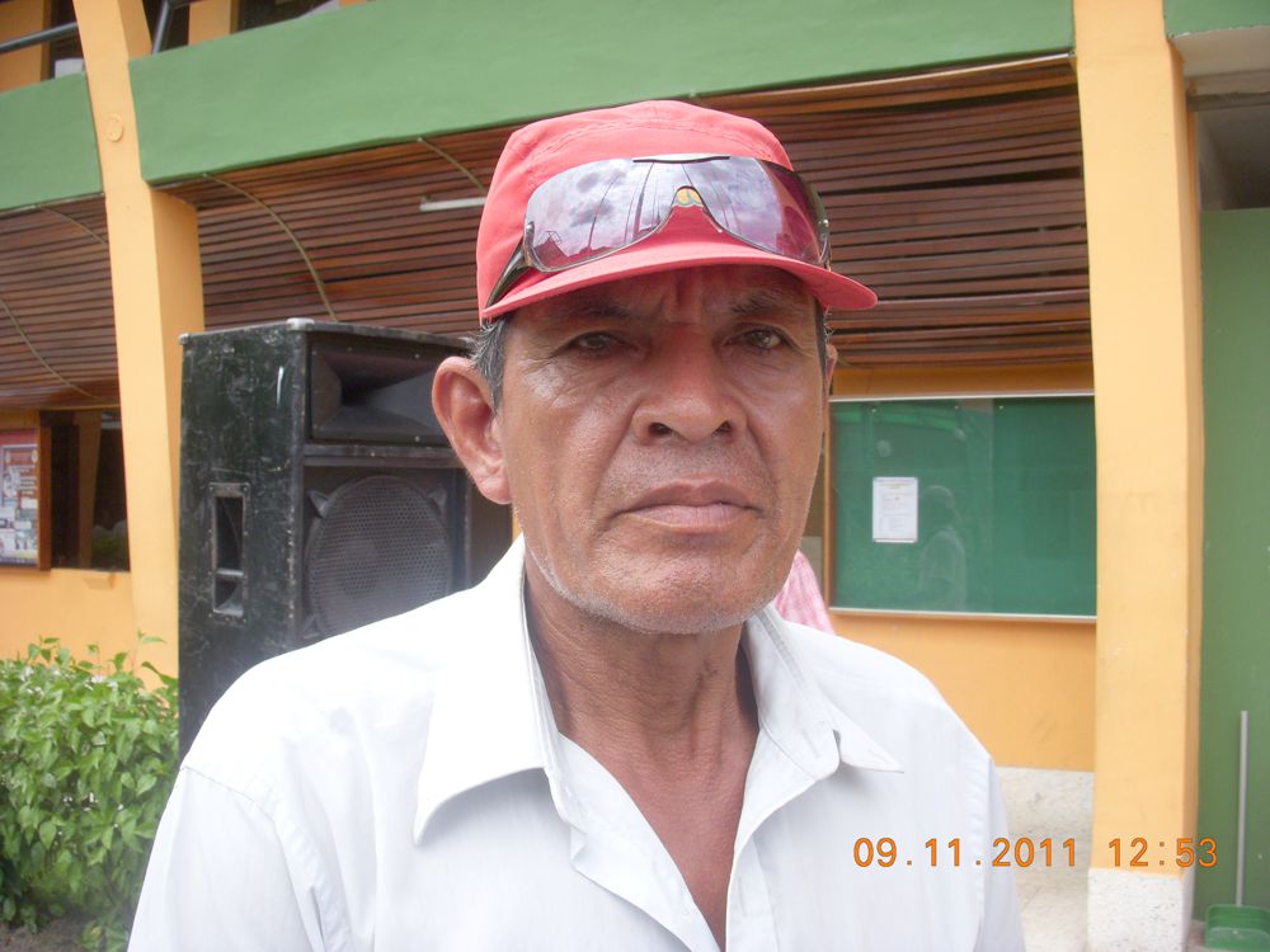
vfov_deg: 37.7
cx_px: 635
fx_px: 1394
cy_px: 476
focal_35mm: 38
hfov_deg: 49.0
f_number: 3.3
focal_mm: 6.3
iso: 100
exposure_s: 1/400
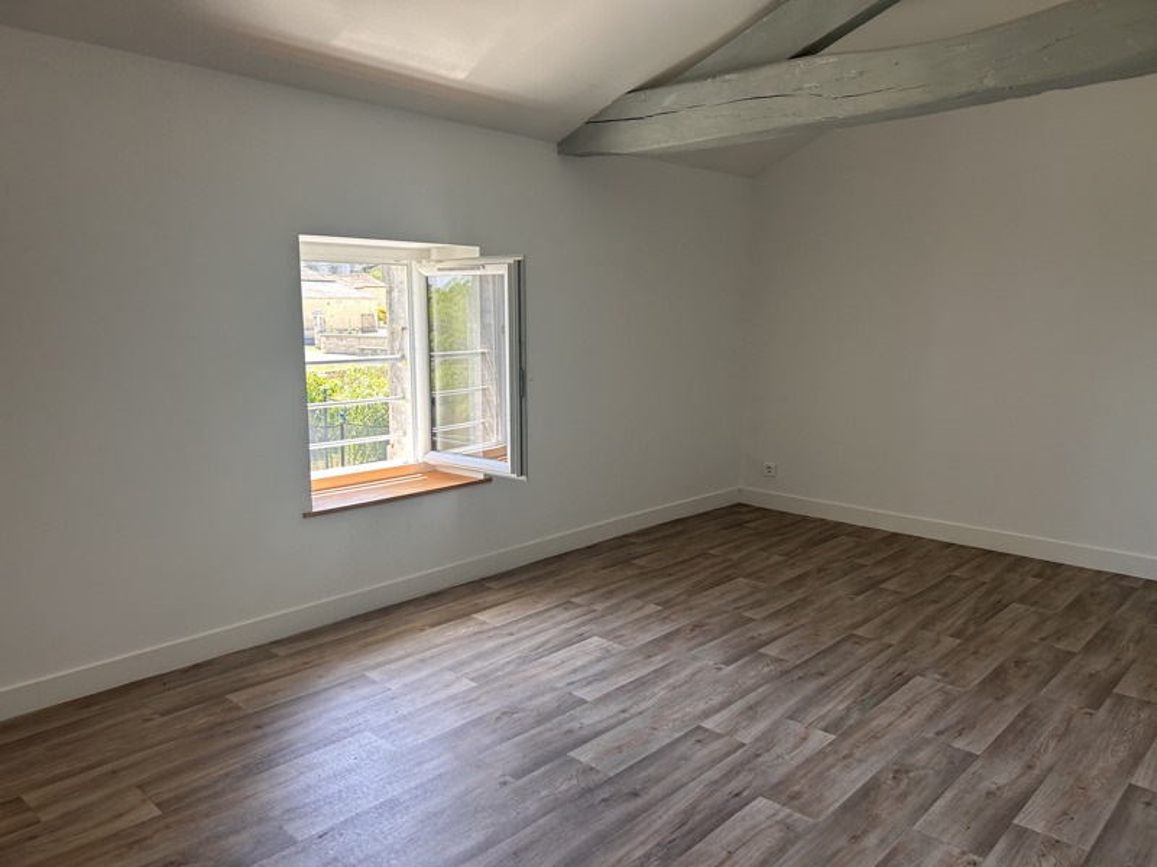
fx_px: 869
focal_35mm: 26
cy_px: 434
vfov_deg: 53.1
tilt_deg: -8.5
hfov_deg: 67.3
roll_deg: -0.4
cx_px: 578
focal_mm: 5.7
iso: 64
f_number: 1.5
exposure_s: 1/159
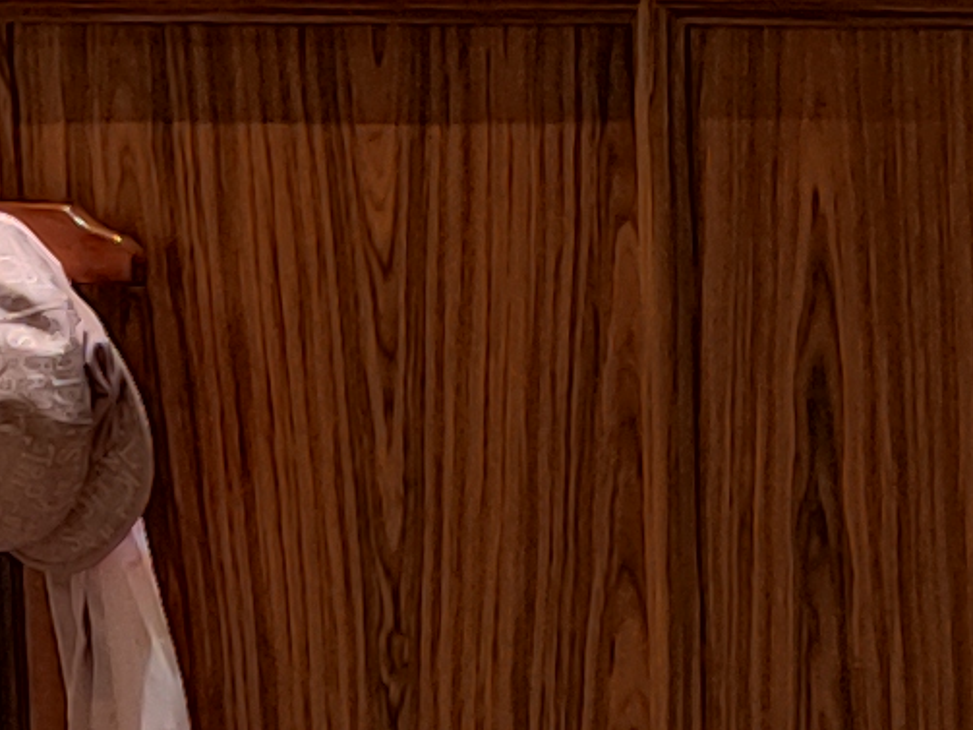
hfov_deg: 10.1
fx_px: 5367
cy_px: 1901
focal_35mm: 191
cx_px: 1397
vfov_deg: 7.2
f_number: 1.85
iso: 626
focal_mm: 6.78
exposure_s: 1/17
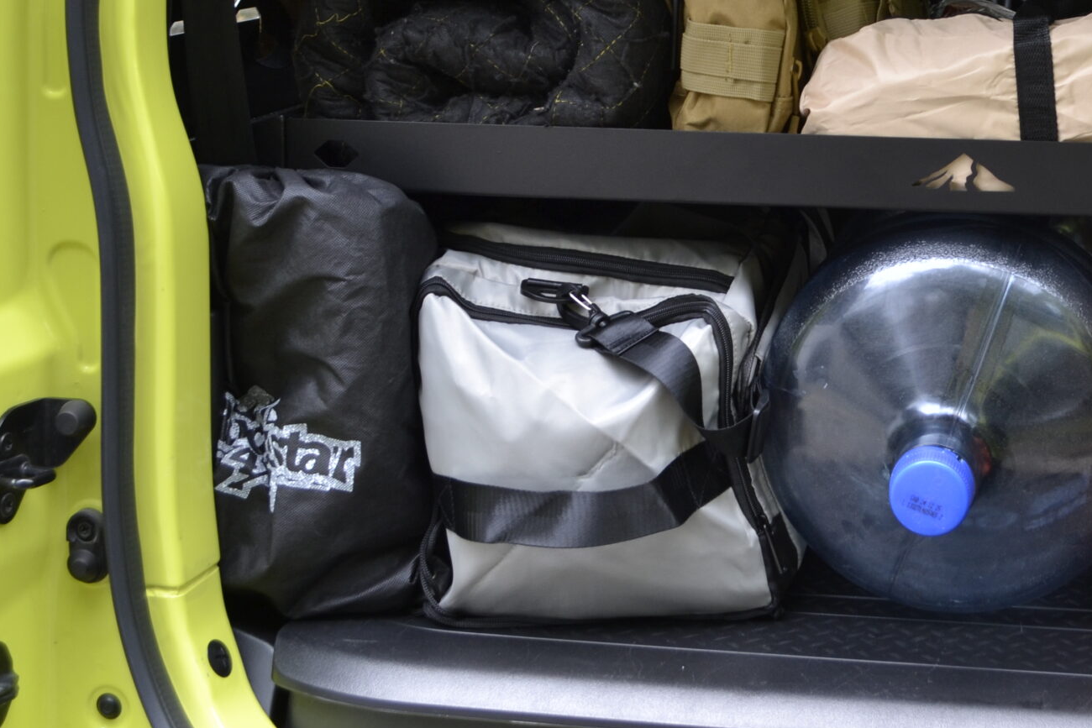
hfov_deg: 30.0
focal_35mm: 65
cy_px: 31
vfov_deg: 20.4
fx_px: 1972
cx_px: 912
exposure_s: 1/125
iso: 220
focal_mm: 22
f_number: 5.6
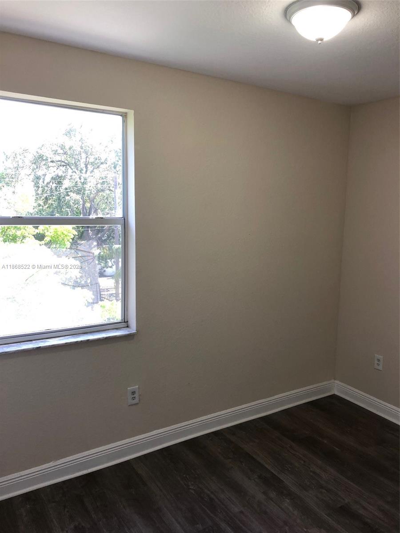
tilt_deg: -6.4
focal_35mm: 28
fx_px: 431
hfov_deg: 49.7
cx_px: 200
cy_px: 266
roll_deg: -1.1
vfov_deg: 63.4
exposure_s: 1/40
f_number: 1.8
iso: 25
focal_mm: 3.99
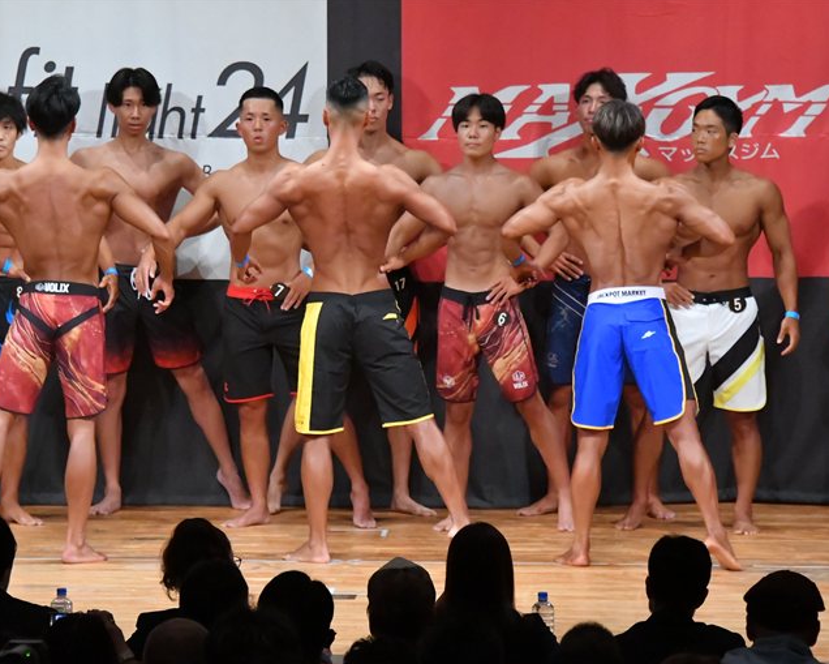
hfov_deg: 7.8
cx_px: 368
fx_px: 6086
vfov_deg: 6.2
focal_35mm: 248
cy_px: 333
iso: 10000
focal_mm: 145
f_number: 5.6
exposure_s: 1/400
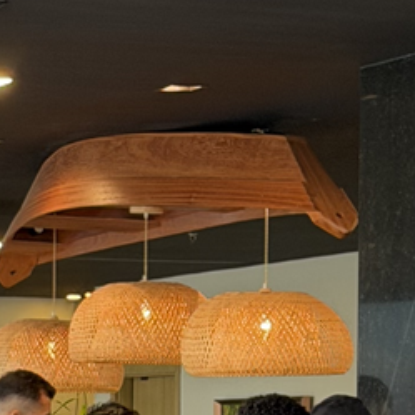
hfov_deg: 7.3
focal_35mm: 239
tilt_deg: -1.1
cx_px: 28
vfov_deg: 7.3
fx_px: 3242
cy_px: 512
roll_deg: -0.7
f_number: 1.78
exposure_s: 1/60
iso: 125
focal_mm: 6.76
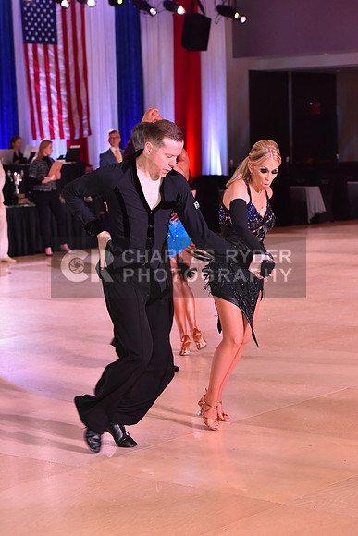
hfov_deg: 14.9
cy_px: 268
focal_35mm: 92
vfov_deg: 22.1
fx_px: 1371
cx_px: 179
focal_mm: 92
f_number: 5.6
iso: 2500
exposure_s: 1/250
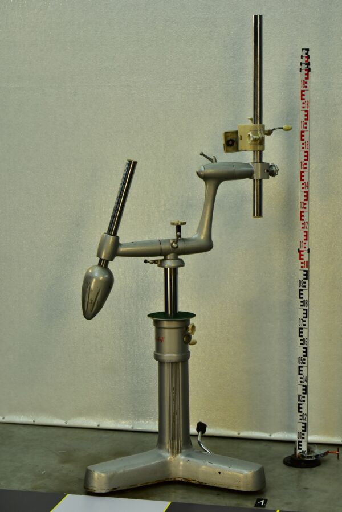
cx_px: 171
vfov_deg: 27.0
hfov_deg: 18.2
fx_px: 1068
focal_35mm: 75
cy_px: 256
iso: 500
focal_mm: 75
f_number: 20
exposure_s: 1/15
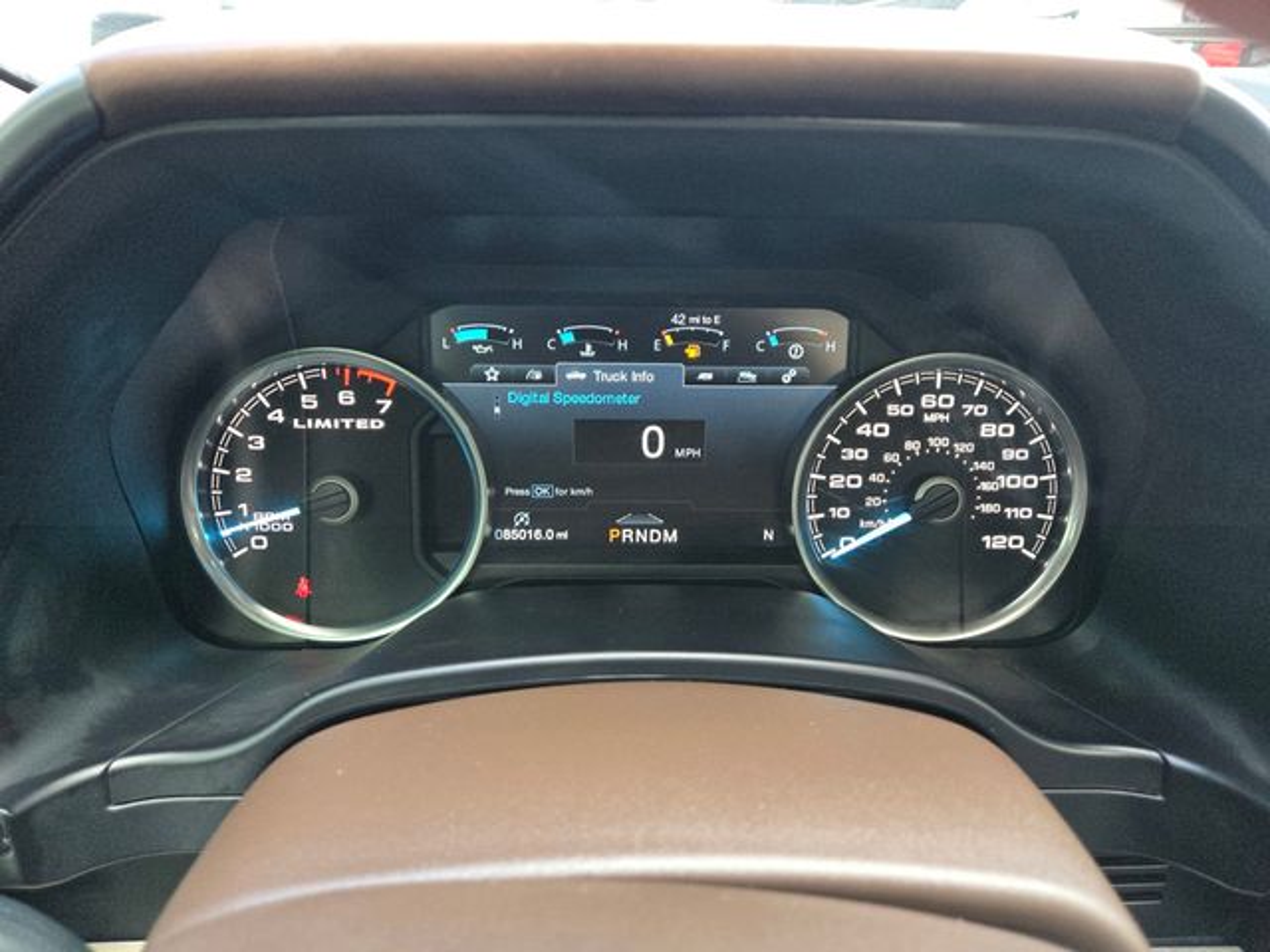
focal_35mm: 23
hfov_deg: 73.9
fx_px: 844
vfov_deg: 58.9
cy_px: 476
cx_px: 635
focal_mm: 5.4
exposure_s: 1/120
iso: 250
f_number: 1.8
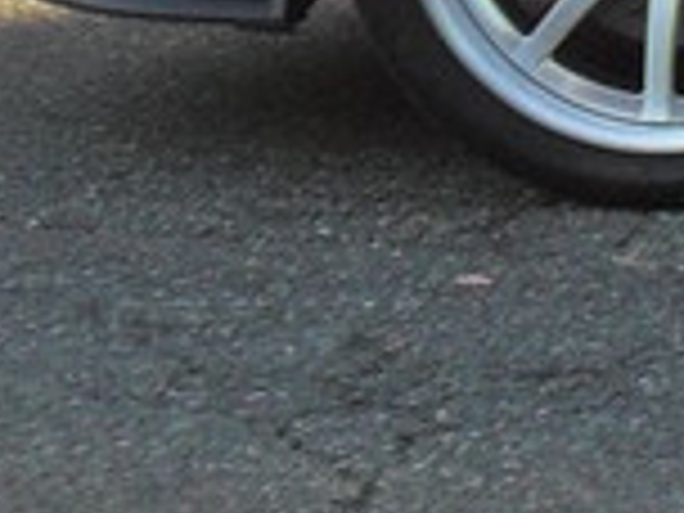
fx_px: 4841
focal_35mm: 245
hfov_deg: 7.2
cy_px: -207
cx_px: 2041
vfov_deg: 6.0
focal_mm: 6.2
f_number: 2.8
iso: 100
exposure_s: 1/180
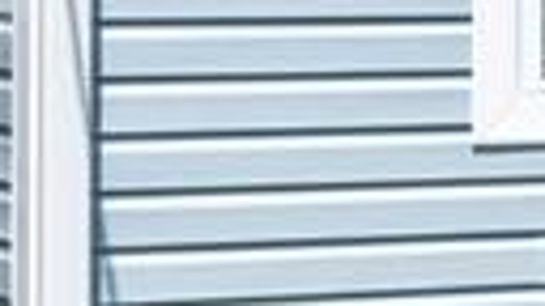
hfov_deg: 7.2
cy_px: -94
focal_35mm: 276
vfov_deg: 4.4
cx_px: 1477
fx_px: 3989
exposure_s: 1/1000
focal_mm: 33
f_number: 8
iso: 320
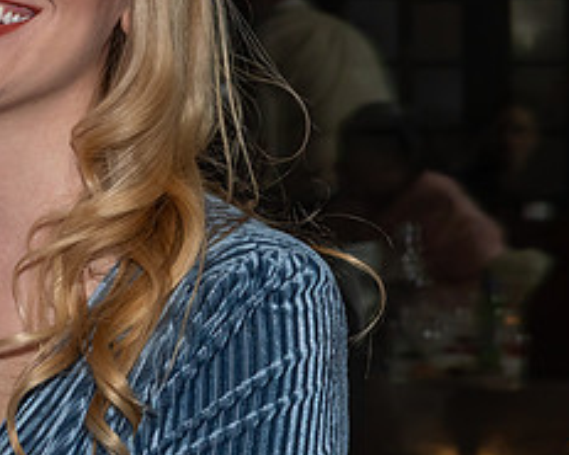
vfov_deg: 6.8
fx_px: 3807
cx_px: 59
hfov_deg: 8.5
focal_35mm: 226
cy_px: 165
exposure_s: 1/250
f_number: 8
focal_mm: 55
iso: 500
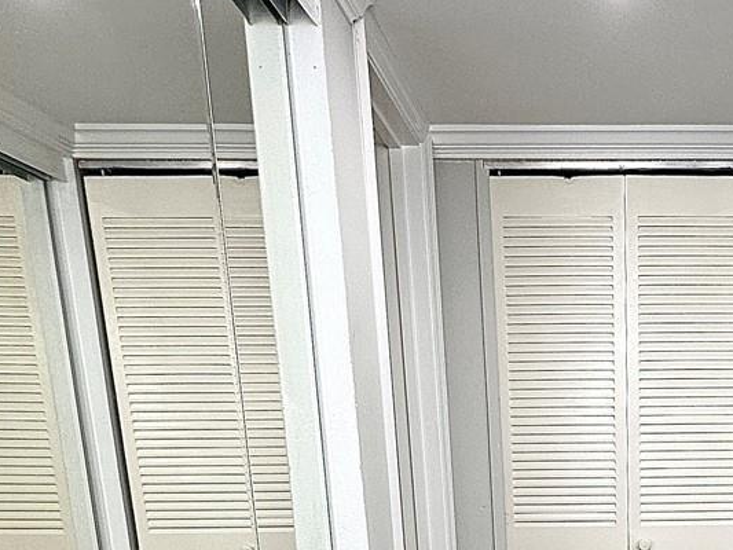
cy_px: 638
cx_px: 630
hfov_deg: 41.9
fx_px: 890
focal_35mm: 42
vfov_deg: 30.0
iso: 80
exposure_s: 1/120
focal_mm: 2.22
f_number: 2.2
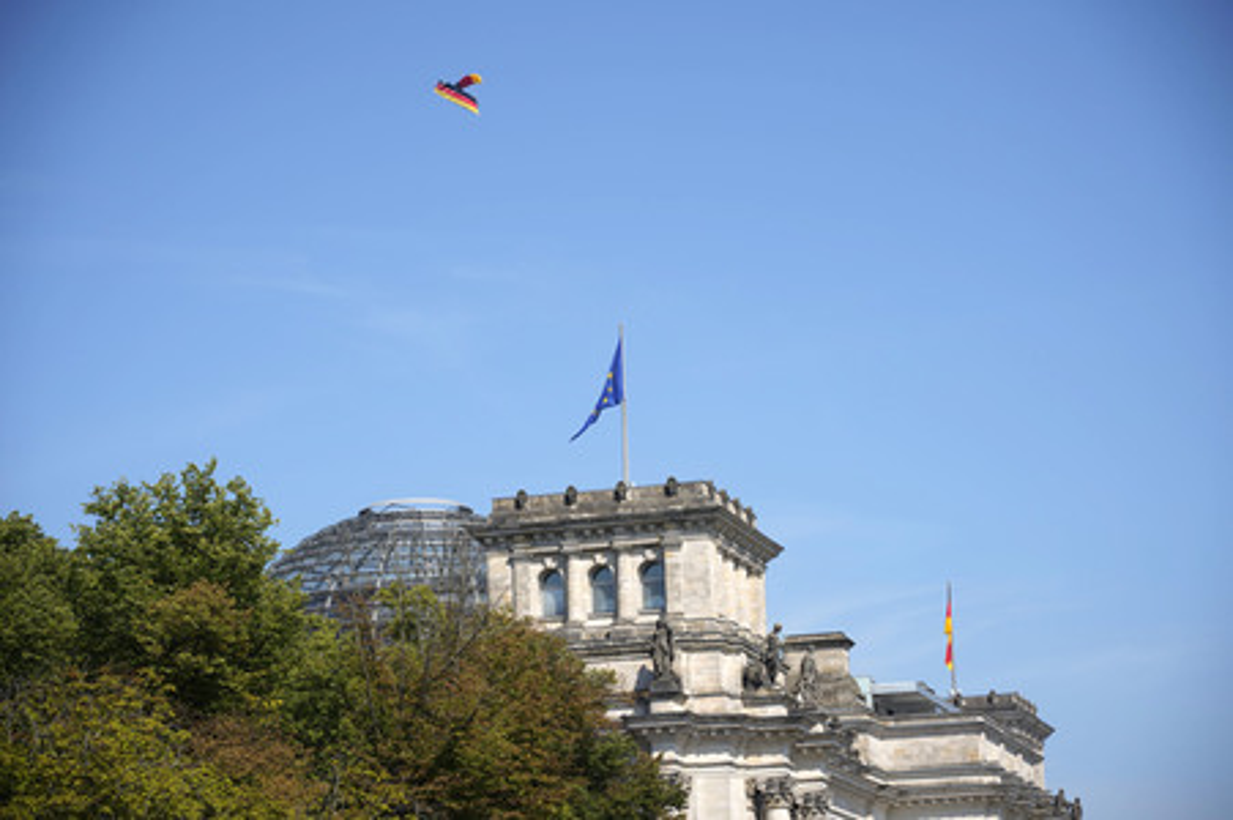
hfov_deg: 22.4
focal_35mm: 91
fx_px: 3114
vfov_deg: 15.0
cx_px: 616
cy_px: 410
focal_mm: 91
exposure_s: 1/500
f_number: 5.6
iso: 64
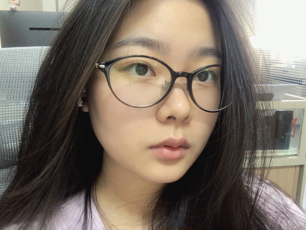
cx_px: 153
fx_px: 583
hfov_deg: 29.4
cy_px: 115
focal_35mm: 66
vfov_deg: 22.3
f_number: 2.2
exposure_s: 1/25
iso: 125
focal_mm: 2.87
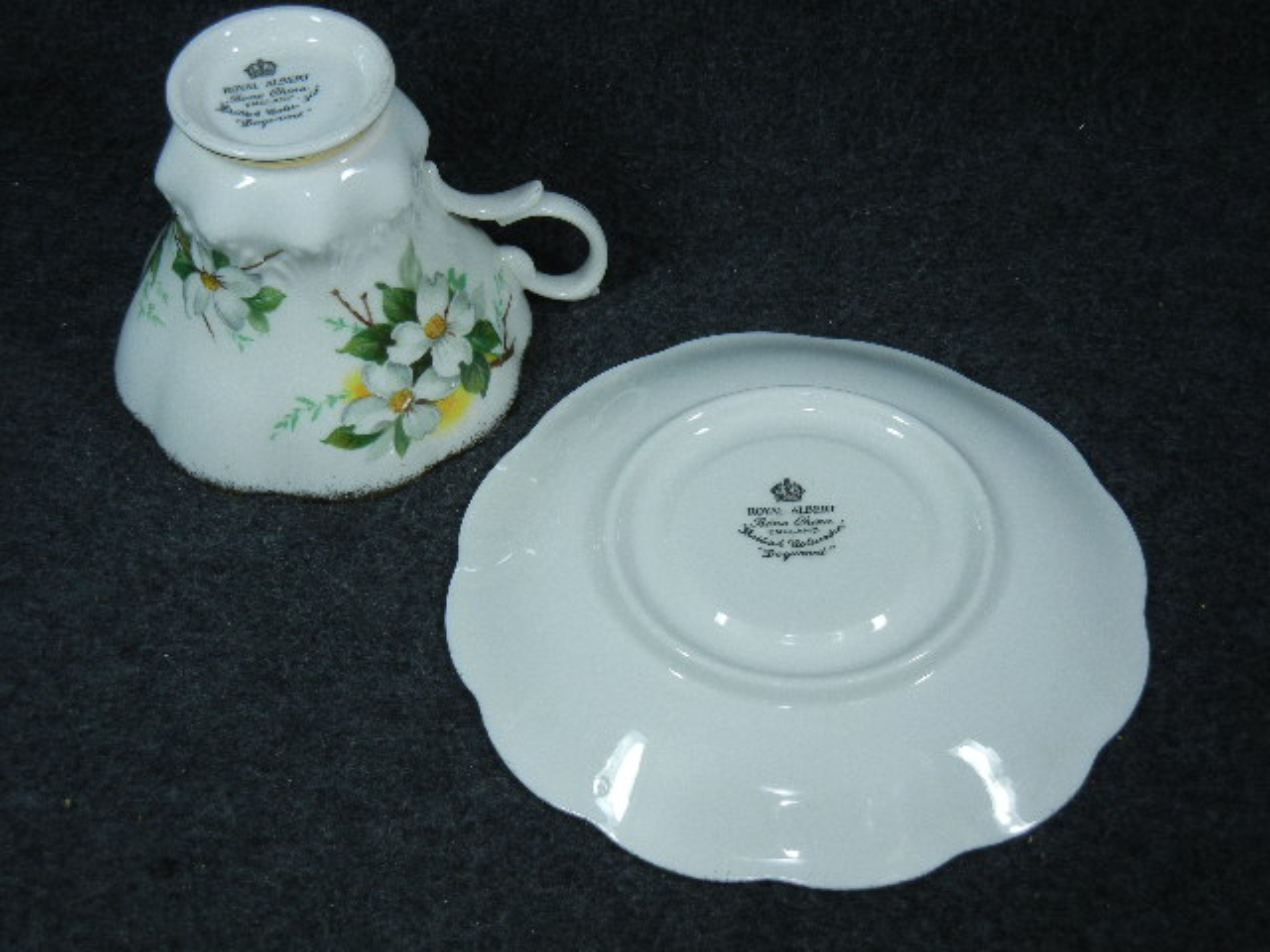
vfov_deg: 21.6
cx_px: 635
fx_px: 2495
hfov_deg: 28.6
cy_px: 476
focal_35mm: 68
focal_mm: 12.2
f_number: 4.1
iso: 200
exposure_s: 1/46.1
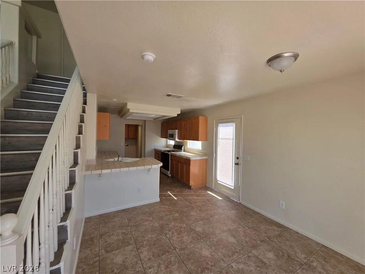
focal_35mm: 13
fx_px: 137
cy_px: 137
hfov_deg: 106.2
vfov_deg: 89.9
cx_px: 182
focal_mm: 2.2
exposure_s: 1/289
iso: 40
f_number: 1.9
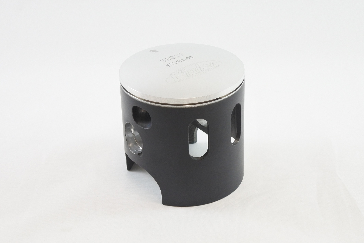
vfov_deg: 24.6
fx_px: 556
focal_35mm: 55
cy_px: 122
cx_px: 182
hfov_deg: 36.2
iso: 640
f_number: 4.8
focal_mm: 20.6
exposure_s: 1/125
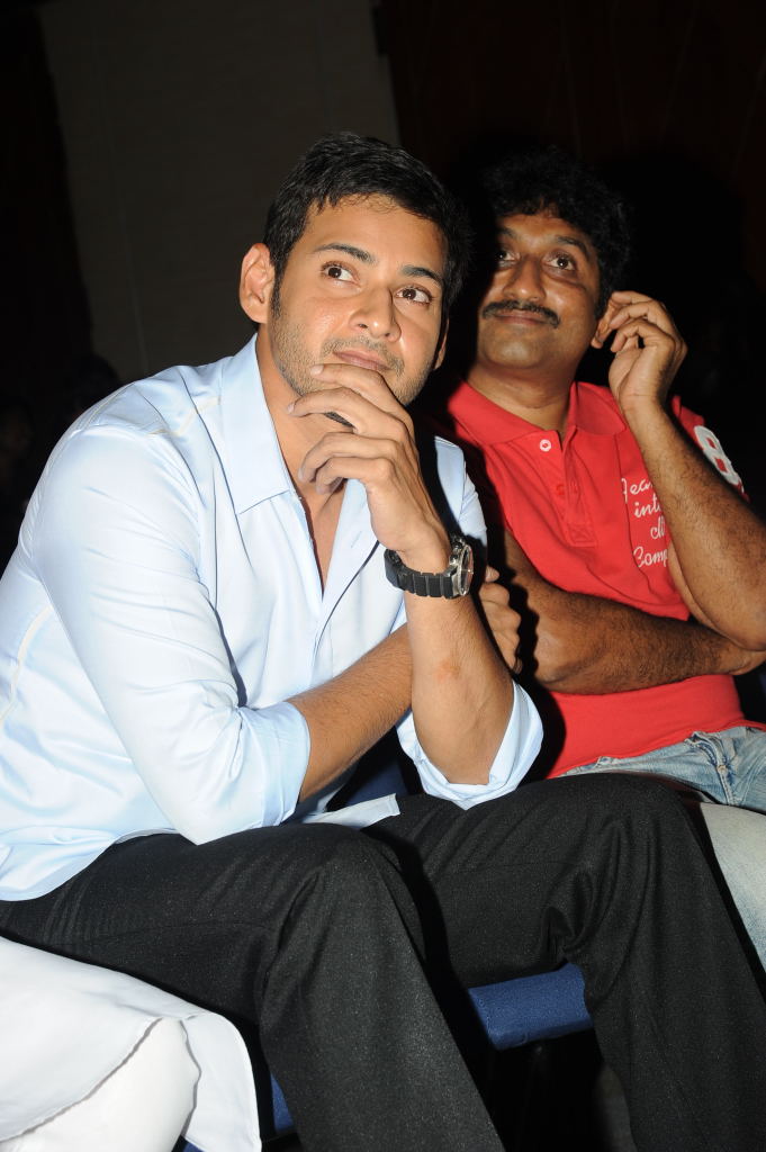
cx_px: 383
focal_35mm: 95
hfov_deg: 14.4
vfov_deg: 21.5
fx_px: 3037
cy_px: 576
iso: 500
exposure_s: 1/125
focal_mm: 95
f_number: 10
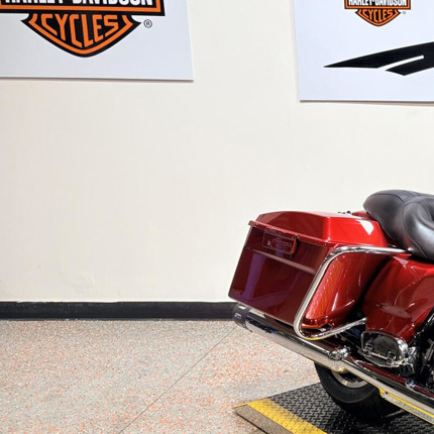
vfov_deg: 29.9
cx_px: 530
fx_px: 809
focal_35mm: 57
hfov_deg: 26.5
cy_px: 279
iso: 50
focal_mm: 5.96
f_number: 1.6
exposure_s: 1/120
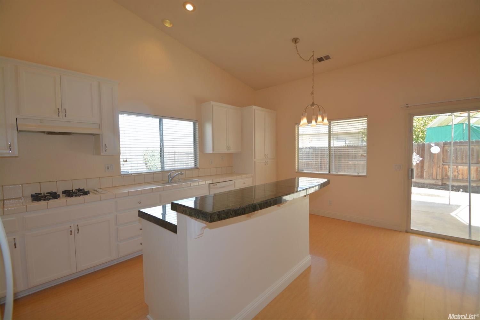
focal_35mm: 15
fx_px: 200
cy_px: 160
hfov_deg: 100.4
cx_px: 240
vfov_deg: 77.3
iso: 200
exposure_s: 1/125
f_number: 5.6
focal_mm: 10
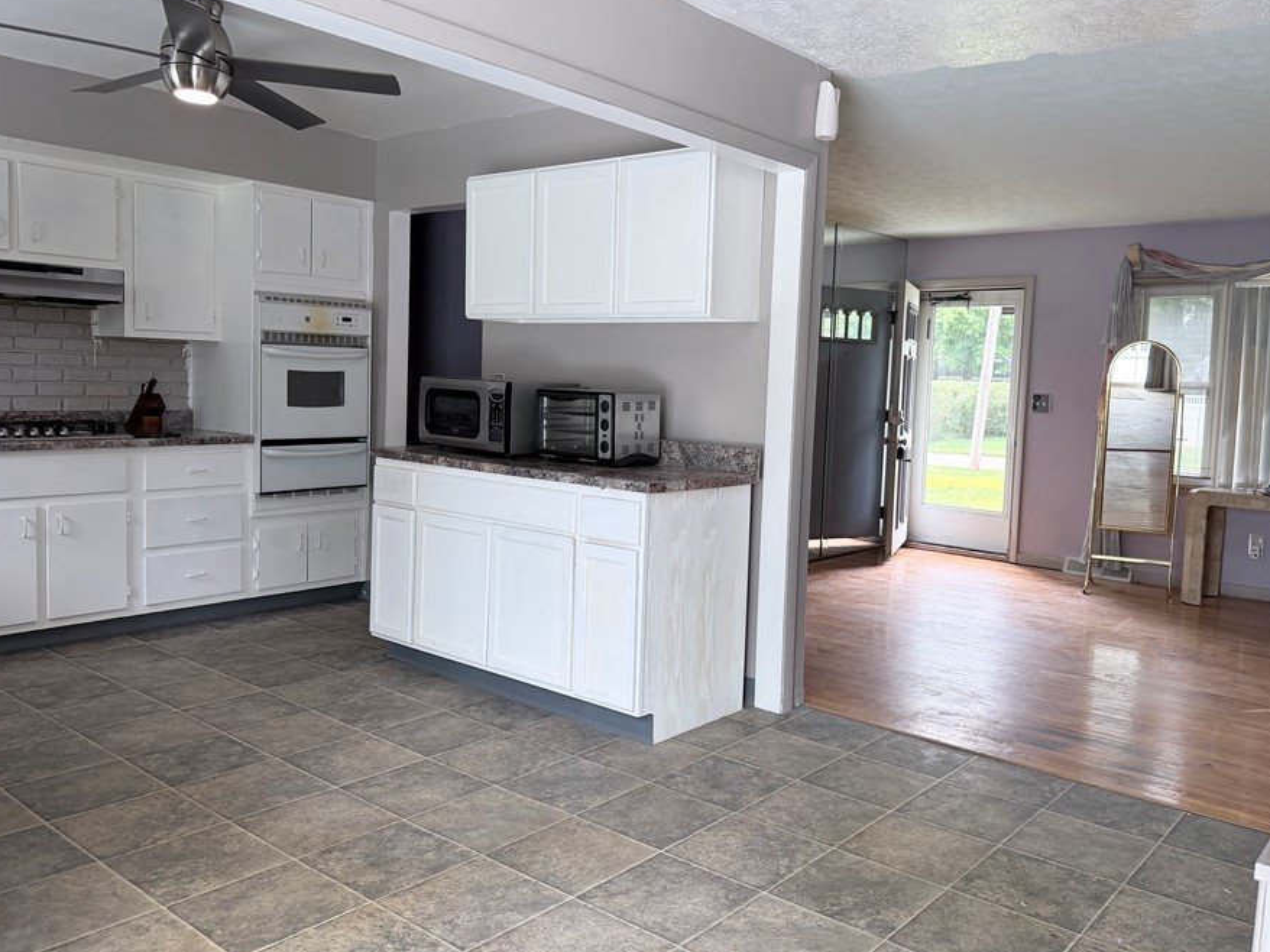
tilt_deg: -3.8
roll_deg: -1.5
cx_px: 702
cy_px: 453
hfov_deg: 63.3
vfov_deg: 49.7
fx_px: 1027
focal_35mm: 28
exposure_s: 1/181
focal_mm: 6.76
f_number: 1.78
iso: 125
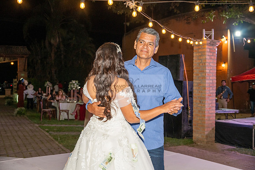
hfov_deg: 44.5
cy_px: 85
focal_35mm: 44
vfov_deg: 30.5
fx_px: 312
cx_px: 128
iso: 2000
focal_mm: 44
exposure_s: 1/200
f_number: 5.3
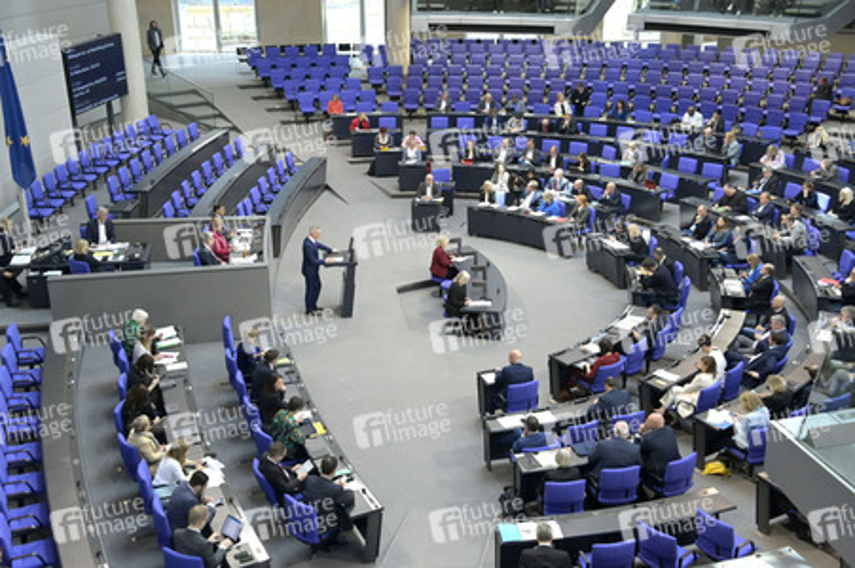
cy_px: 284
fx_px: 1044
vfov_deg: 30.5
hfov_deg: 44.5
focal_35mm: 44
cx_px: 428
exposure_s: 1/500
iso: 10000
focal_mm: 44
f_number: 5.6
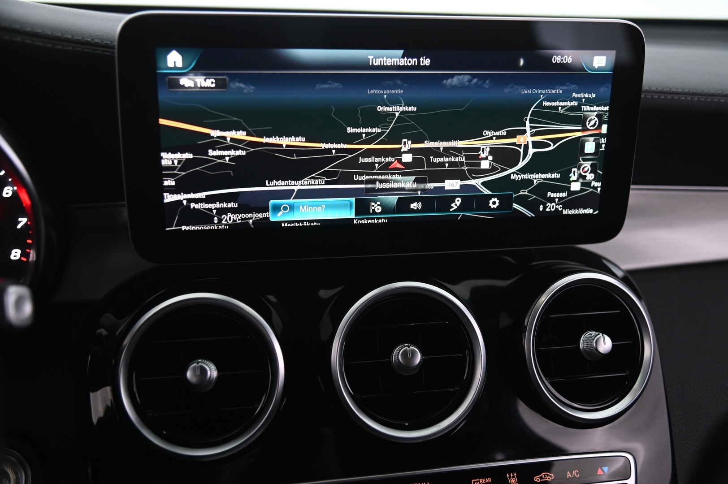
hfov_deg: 50.7
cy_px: 242
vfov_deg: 35.0
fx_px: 768
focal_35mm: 38
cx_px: 364
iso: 2000
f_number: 4
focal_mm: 38
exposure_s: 1/25
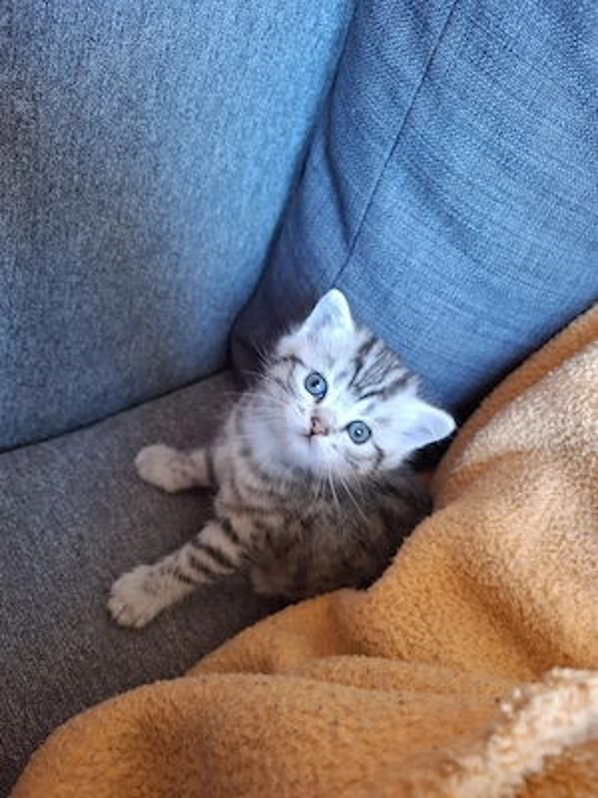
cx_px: 299
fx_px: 530
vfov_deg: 73.9
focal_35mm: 23
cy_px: 399
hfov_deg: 58.9
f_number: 1.8
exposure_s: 1/33
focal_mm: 5.54
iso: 400
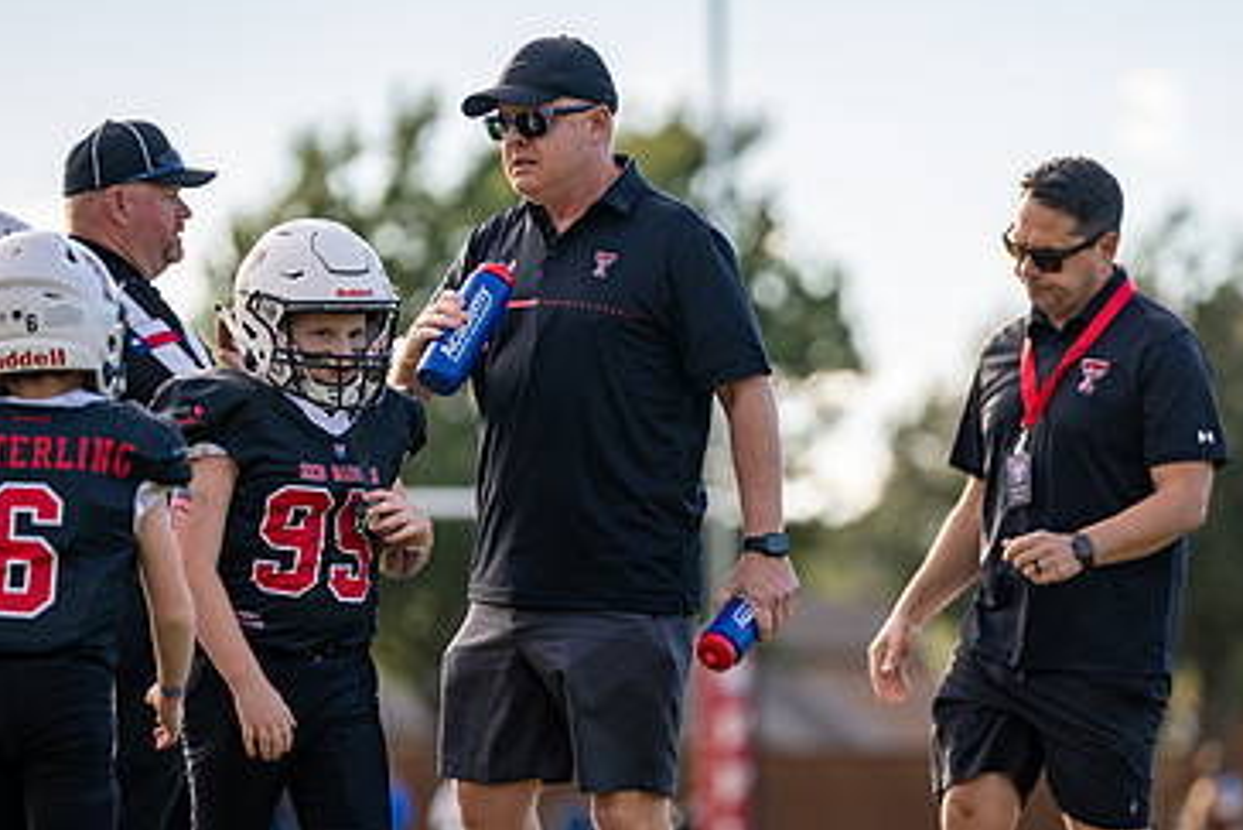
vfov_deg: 4.3
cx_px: 768
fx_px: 11018
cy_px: 538
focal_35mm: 319
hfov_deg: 6.5
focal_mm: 200
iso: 160
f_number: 2.8
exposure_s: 1/1250
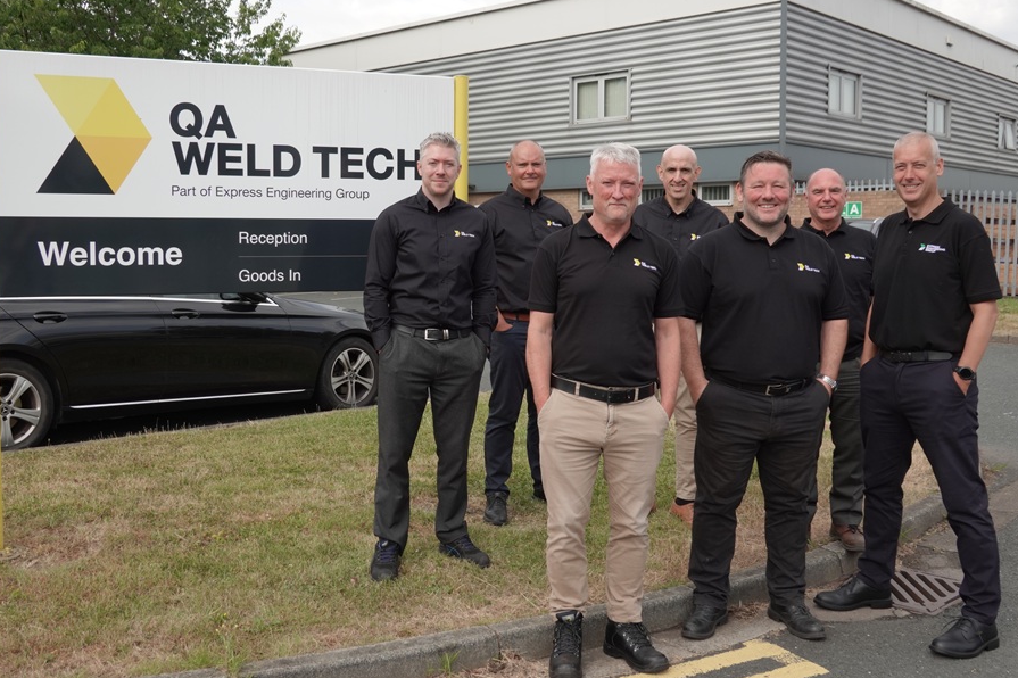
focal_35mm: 38
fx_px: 1074
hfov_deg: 50.7
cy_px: 300
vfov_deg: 35.0
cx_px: 465
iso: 100
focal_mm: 12.76
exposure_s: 1/640
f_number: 3.5
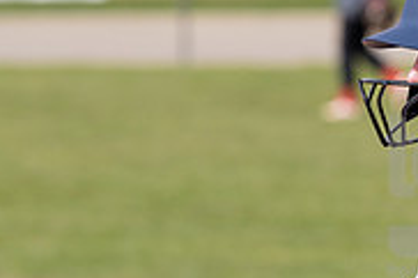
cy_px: 196
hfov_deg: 3.2
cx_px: 459
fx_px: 7401
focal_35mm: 638
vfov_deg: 2.2
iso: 400
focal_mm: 200
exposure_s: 1/1600
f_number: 5.6
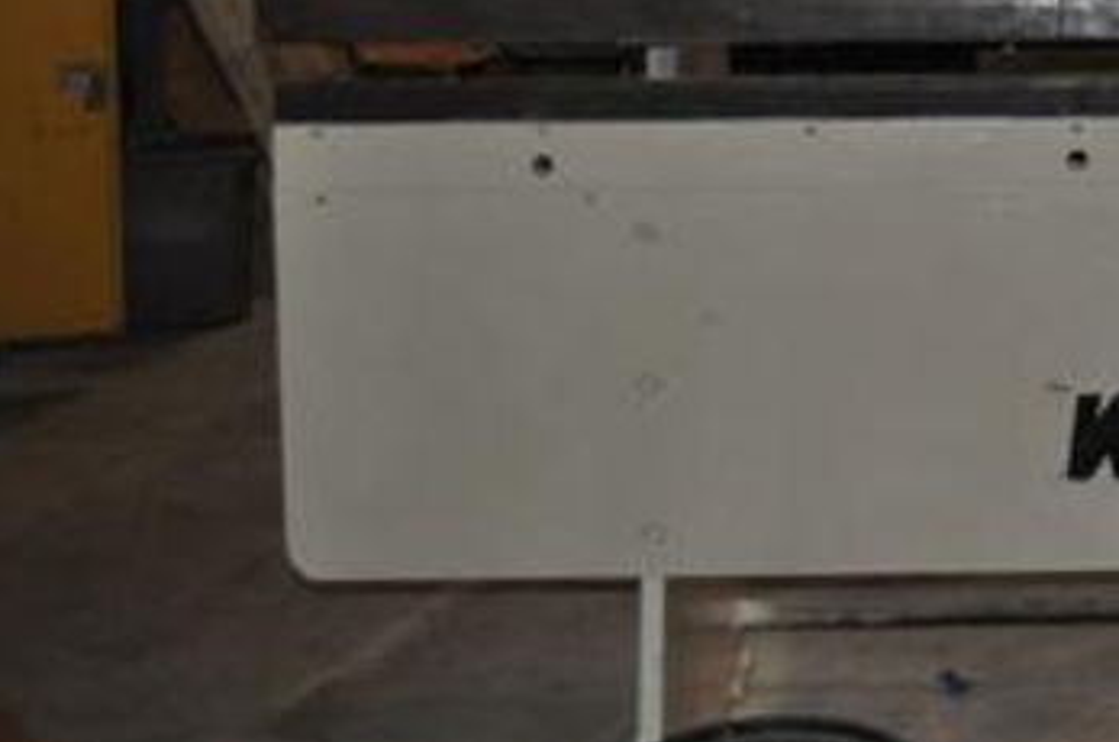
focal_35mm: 90
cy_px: -108
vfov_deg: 14.7
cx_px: 1235
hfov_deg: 21.5
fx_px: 2792
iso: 800
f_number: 4.2
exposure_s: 1/60
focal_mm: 26
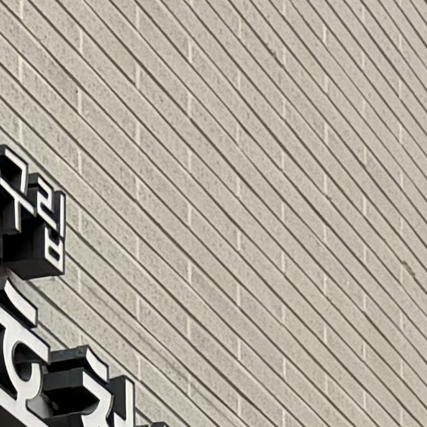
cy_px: 1348
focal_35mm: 214
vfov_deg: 7.2
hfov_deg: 8.1
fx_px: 2987
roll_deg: +1.2
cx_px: 503
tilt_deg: +6.1
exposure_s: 1/410
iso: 80
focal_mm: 6.76
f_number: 1.78
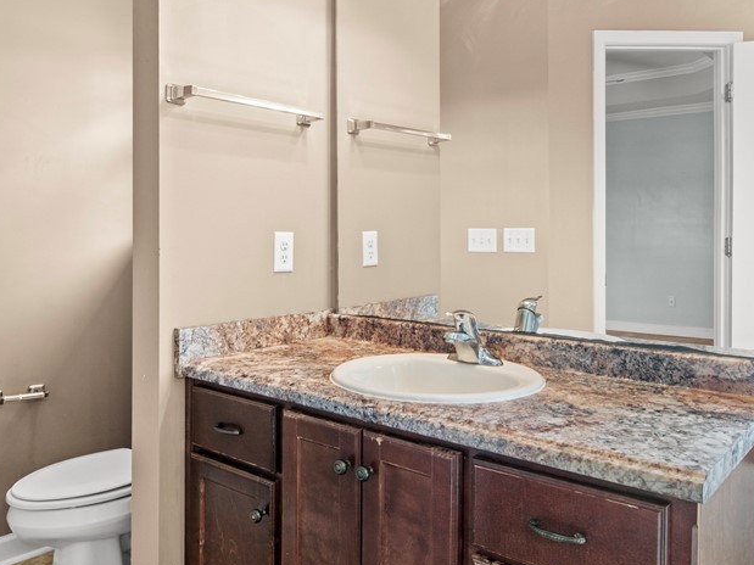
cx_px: 373
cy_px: 222
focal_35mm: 28
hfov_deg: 63.7
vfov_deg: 49.6
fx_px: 606
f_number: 7.1
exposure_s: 1/1.67
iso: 250
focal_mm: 11
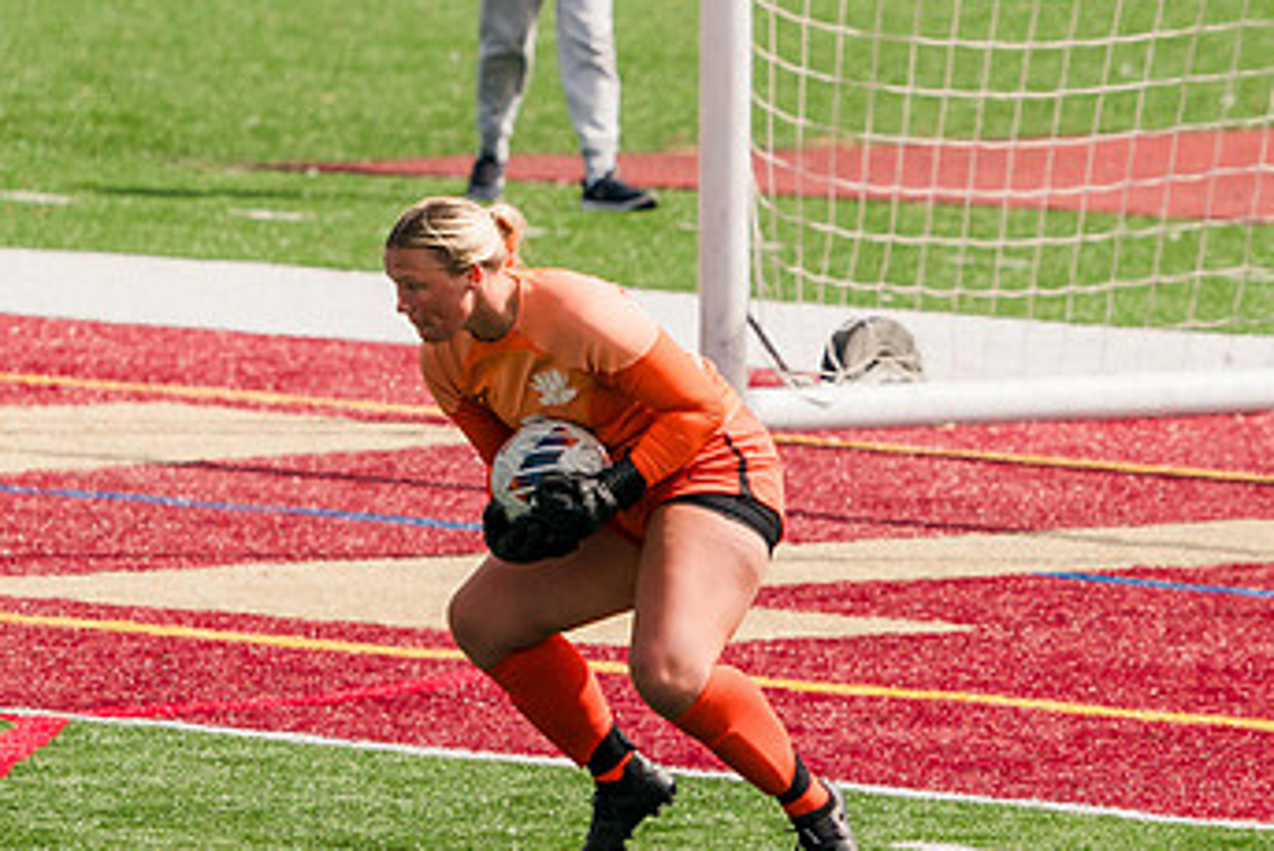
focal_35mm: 903
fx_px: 31968
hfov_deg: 2.3
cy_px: 449
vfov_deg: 1.5
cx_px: 719
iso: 250
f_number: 6.3
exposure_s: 1/1600
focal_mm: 407
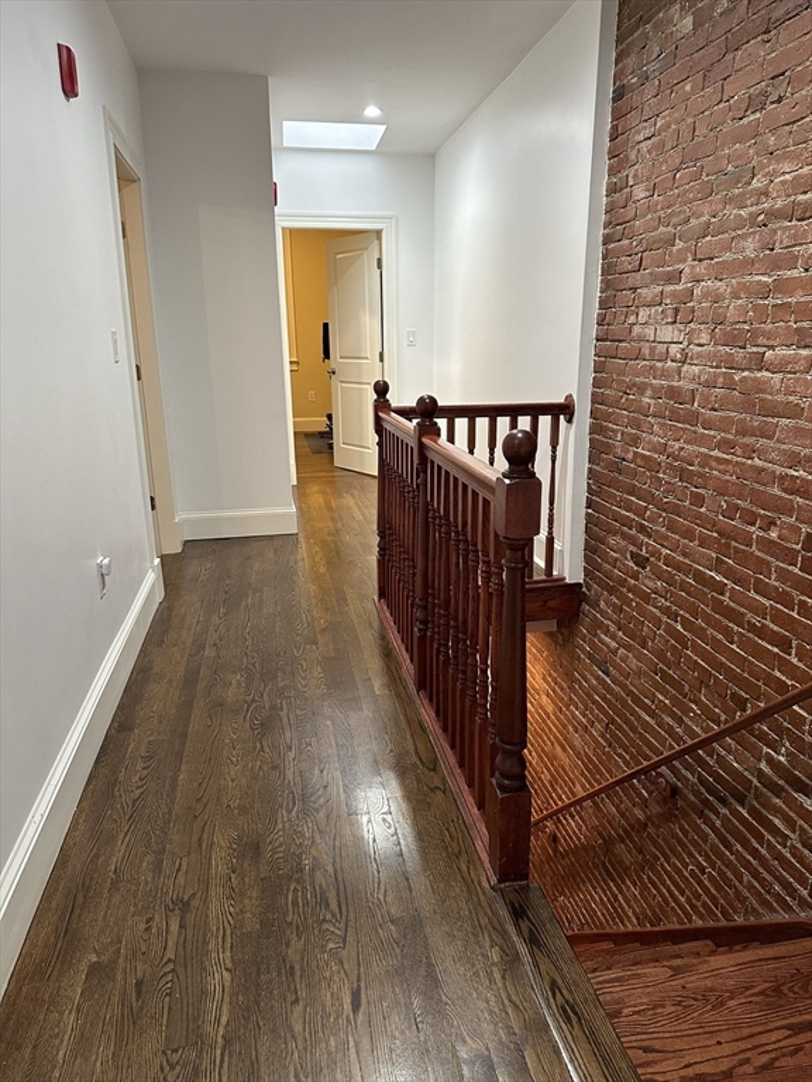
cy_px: 541
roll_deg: -0.1
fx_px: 751
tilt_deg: -14.3
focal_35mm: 24
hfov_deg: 56.8
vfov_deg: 71.6
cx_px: 406
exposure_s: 1/60
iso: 250
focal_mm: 6.86
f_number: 1.78
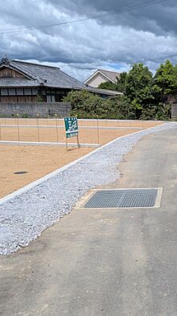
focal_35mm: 41
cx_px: 178
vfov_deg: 49.4
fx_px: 343
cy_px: 166
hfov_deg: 27.3
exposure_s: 1/1949
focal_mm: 4.53
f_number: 1.7
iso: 29
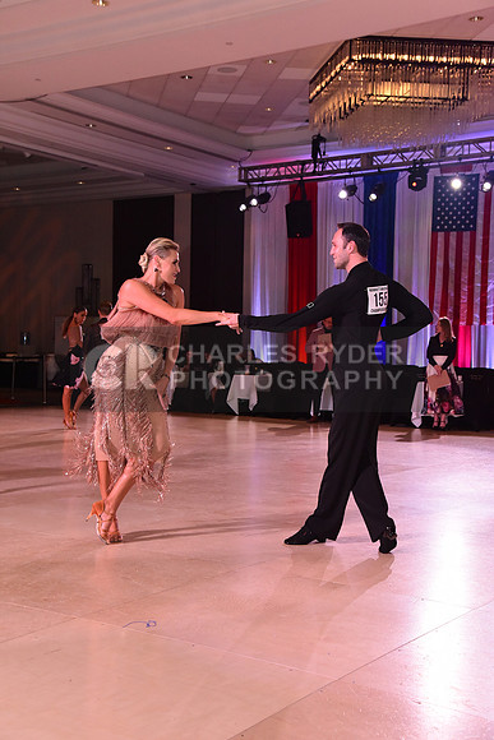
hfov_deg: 28.1
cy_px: 370
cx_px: 247
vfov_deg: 41.1
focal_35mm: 48
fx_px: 987
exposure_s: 1/320
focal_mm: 48
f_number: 6.3
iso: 2500
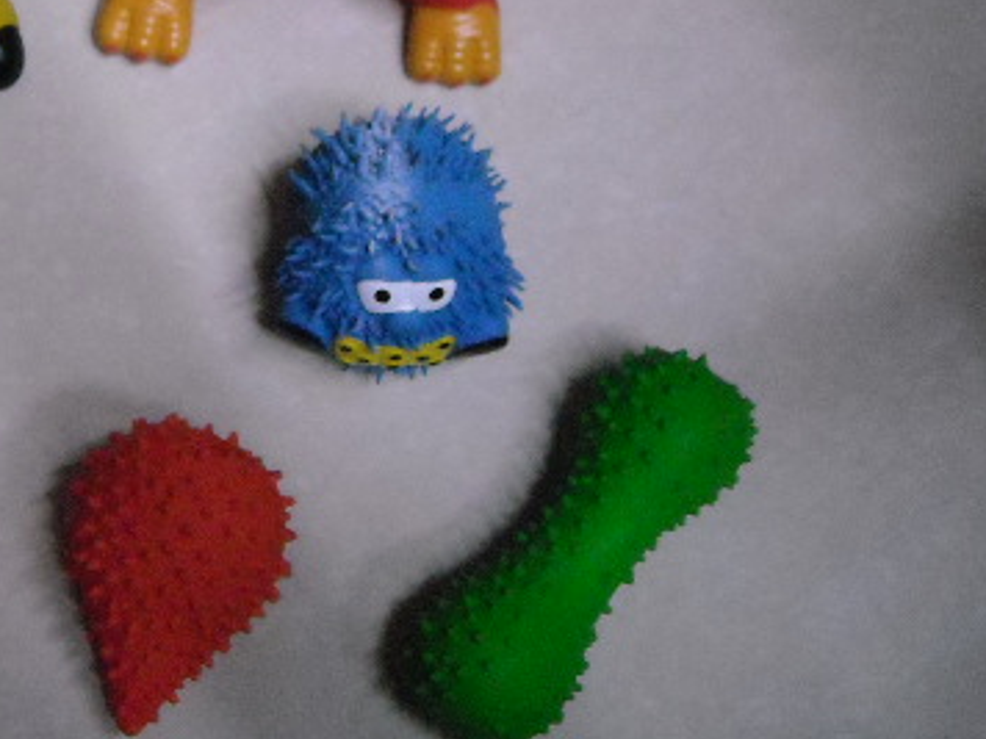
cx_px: 147
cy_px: 163
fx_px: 1794
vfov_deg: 23.0
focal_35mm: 63
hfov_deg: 29.7
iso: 800
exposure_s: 1/64
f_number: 2.8
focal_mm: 5.7
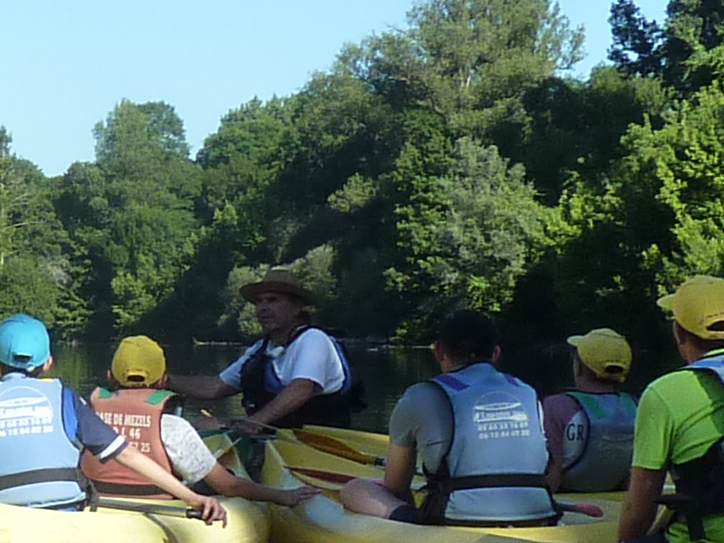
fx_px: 2635
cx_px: -399
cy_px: 402
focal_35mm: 126
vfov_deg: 11.7
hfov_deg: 14.5
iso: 125
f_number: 4
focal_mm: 4.1
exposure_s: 1/400
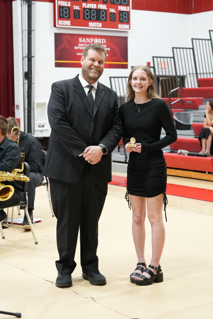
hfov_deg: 18.2
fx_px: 665
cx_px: 106
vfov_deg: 27.0
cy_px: 160
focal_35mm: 75
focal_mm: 50
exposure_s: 1/160
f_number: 3.5
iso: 2500
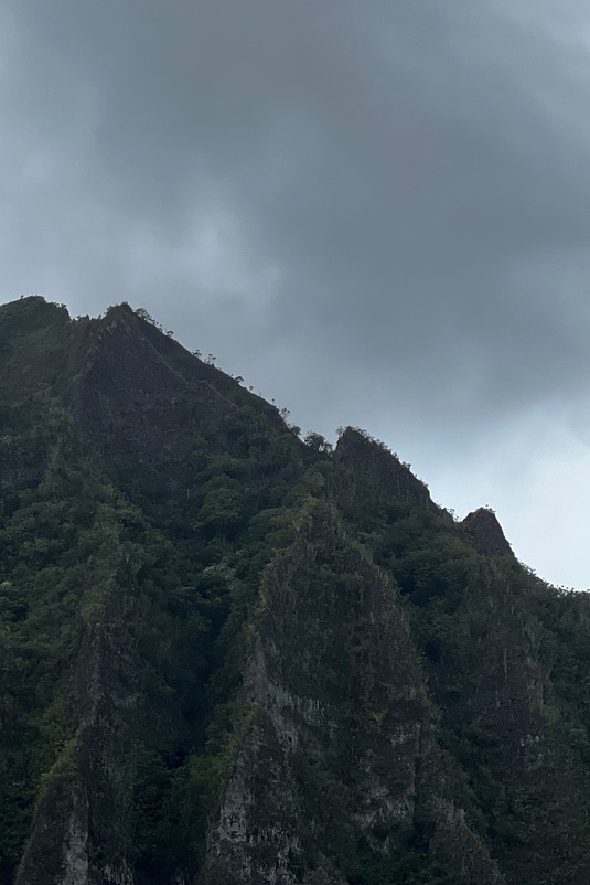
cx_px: 91
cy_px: 420
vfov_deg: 16.5
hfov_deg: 11.0
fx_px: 3047
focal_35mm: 124
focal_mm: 9
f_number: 2.8
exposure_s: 1/727
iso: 32
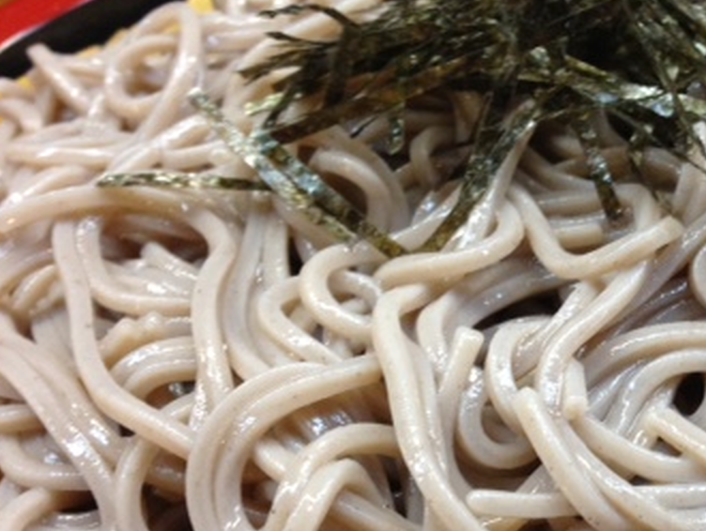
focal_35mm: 64
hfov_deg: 29.4
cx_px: 584
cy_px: 328
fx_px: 1306
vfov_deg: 22.9
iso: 125
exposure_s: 1/20
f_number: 2.4
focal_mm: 4.13
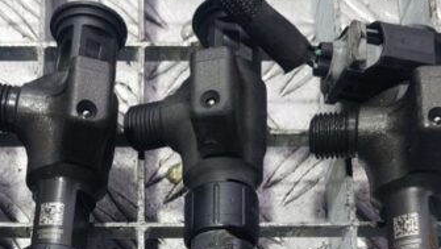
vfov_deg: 16.3
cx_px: 163
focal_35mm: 65
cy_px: 414
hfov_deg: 32.2
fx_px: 761
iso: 125
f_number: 1.8
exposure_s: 1/50
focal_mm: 5.23
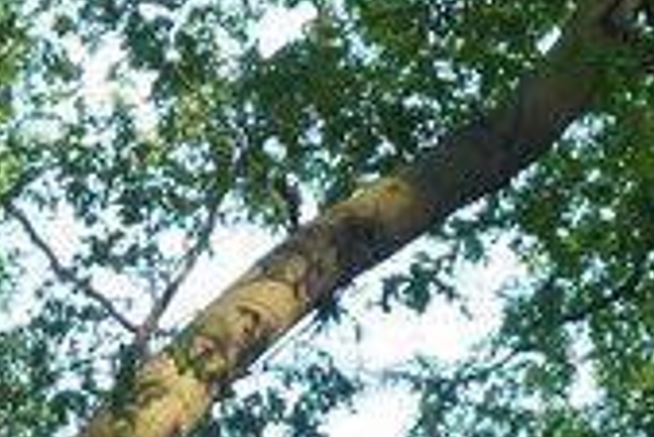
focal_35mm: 290
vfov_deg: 4.7
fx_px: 5273
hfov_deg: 7.0
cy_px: -433
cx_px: -224
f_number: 3.9
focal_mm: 9.7
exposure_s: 1/50
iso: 80
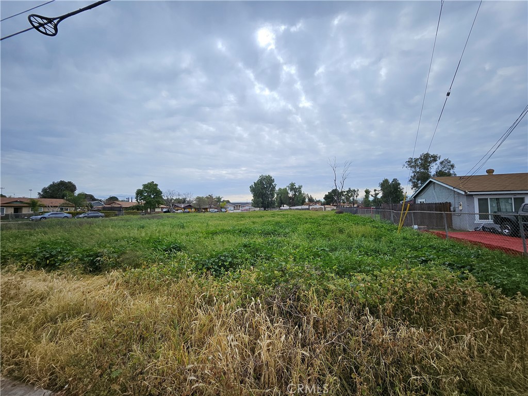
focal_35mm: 13
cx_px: 264
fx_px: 198
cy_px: 198
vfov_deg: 89.9
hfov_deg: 106.2
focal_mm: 1.7
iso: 32
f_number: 2.2
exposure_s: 1/1953
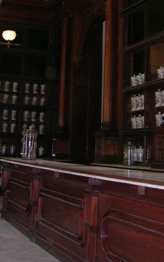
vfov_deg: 30.7
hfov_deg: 20.0
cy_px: 53
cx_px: 86
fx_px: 465
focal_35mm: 65
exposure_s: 1/60.1
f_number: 2.8
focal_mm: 8.9
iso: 100
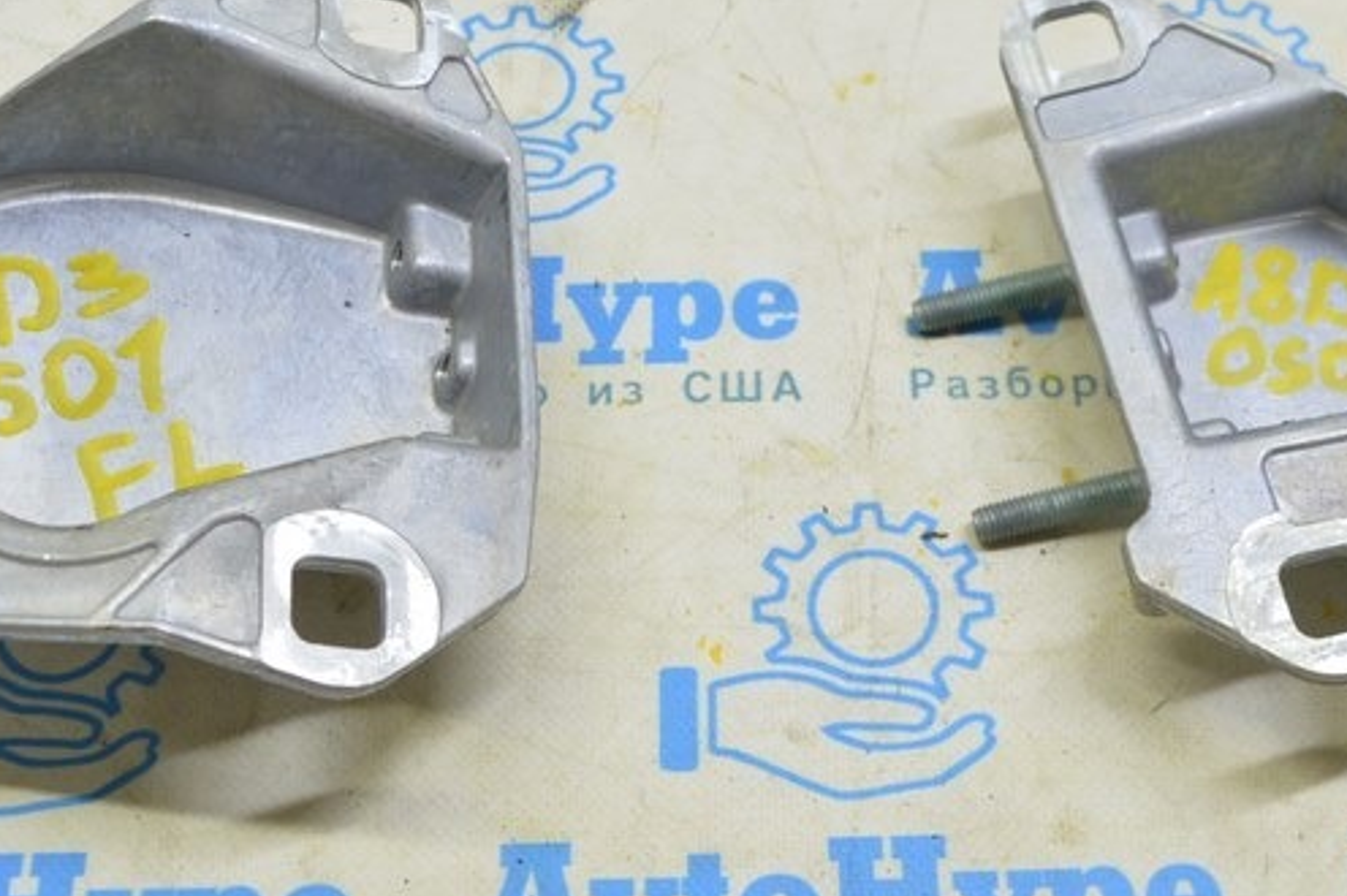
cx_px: 714
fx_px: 2432
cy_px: 387
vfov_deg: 20.9
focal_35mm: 65
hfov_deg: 31.0
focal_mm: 21
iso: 400
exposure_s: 1/20
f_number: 5.6
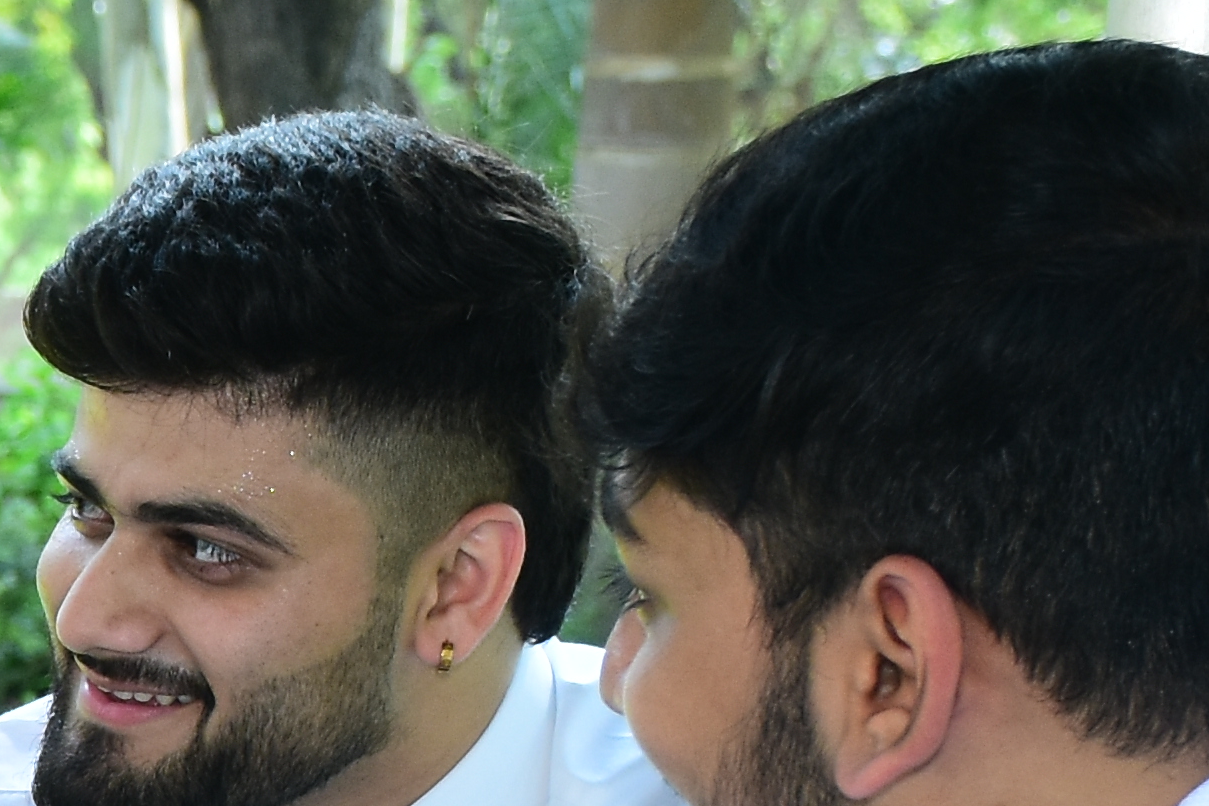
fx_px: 8747
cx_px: -1094
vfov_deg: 5.2
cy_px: 1246
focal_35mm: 260
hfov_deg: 7.6
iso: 400
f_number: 5.6
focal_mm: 35
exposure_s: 1/160
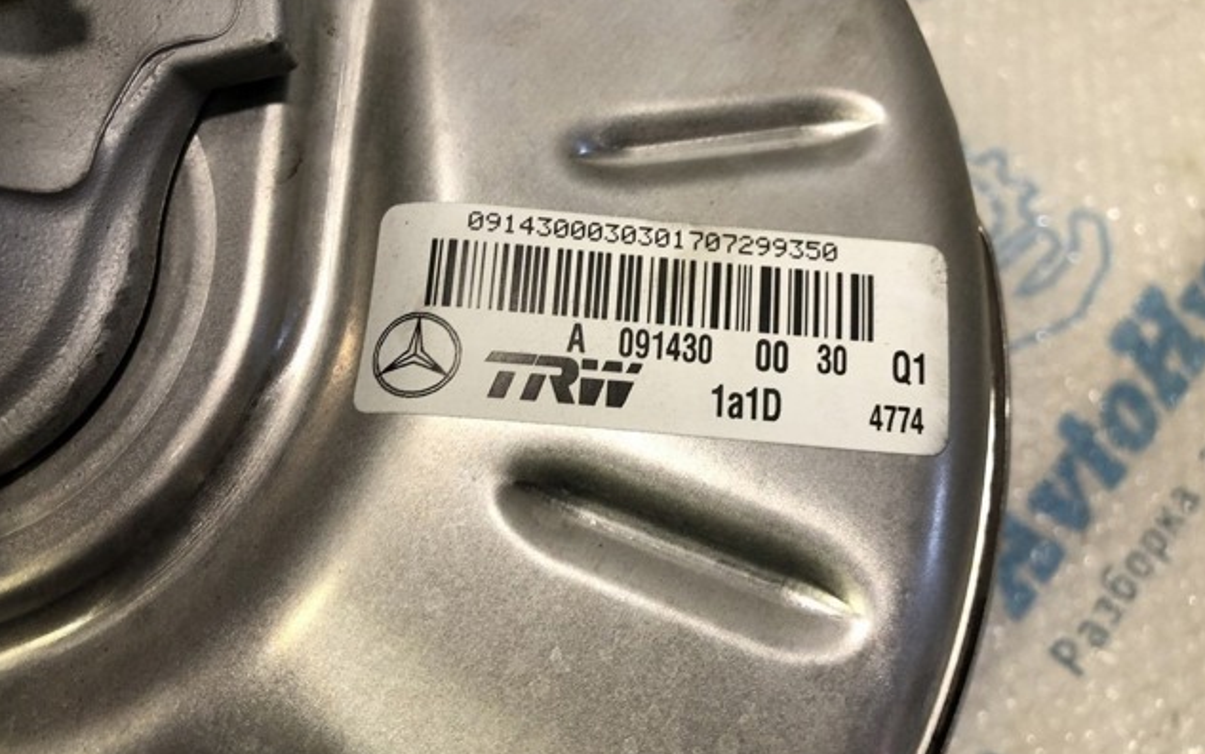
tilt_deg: -59.4
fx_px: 985
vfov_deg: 41.8
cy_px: 348
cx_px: 602
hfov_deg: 62.9
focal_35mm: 30
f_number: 1.8
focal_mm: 4
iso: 25
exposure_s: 1/33
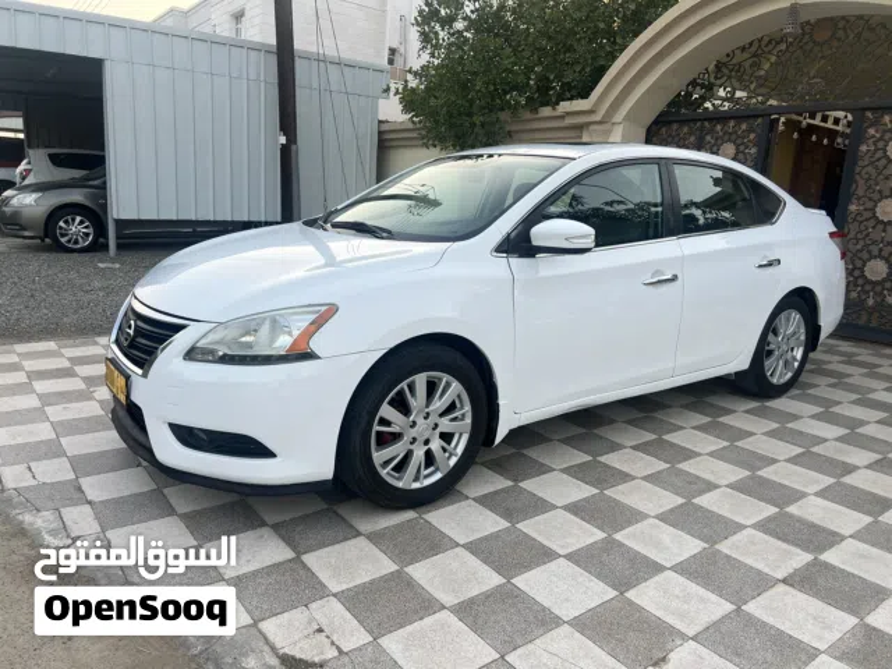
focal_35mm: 26
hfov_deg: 67.3
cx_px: 446
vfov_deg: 53.1
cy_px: 334
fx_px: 670
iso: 50
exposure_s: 1/411
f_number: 1.5
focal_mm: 5.7
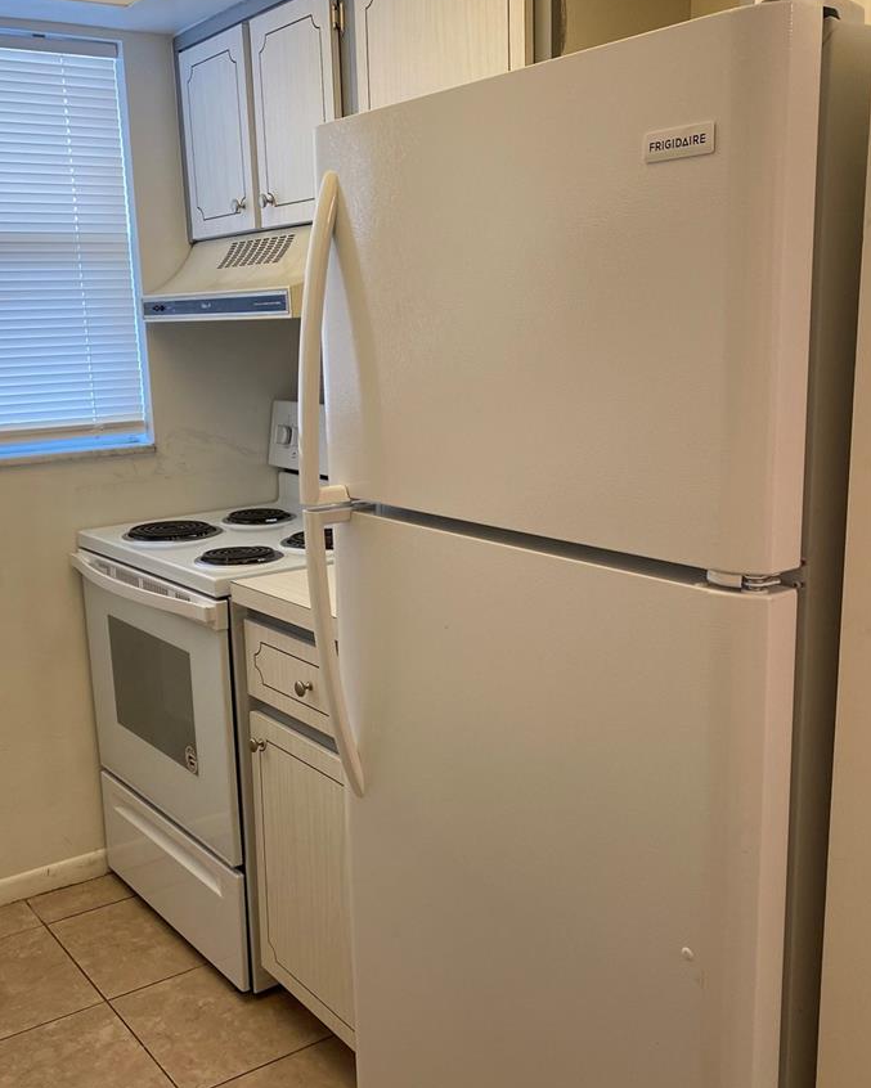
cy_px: 588
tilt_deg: -12.3
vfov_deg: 50.2
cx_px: 404
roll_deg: +2.1
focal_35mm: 36
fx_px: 1160
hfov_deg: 41.1
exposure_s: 1/60
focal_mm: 4.25
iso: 64
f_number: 1.8
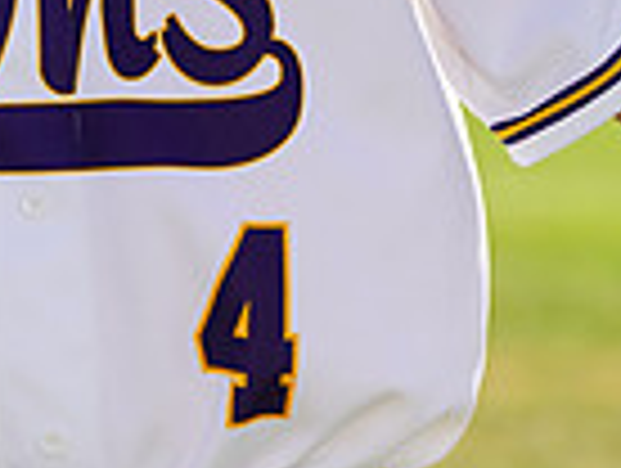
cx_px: -18
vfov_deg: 1.6
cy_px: -274
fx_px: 16246
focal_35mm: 904
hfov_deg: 2.2
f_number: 8
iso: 100
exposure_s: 1/250
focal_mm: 224
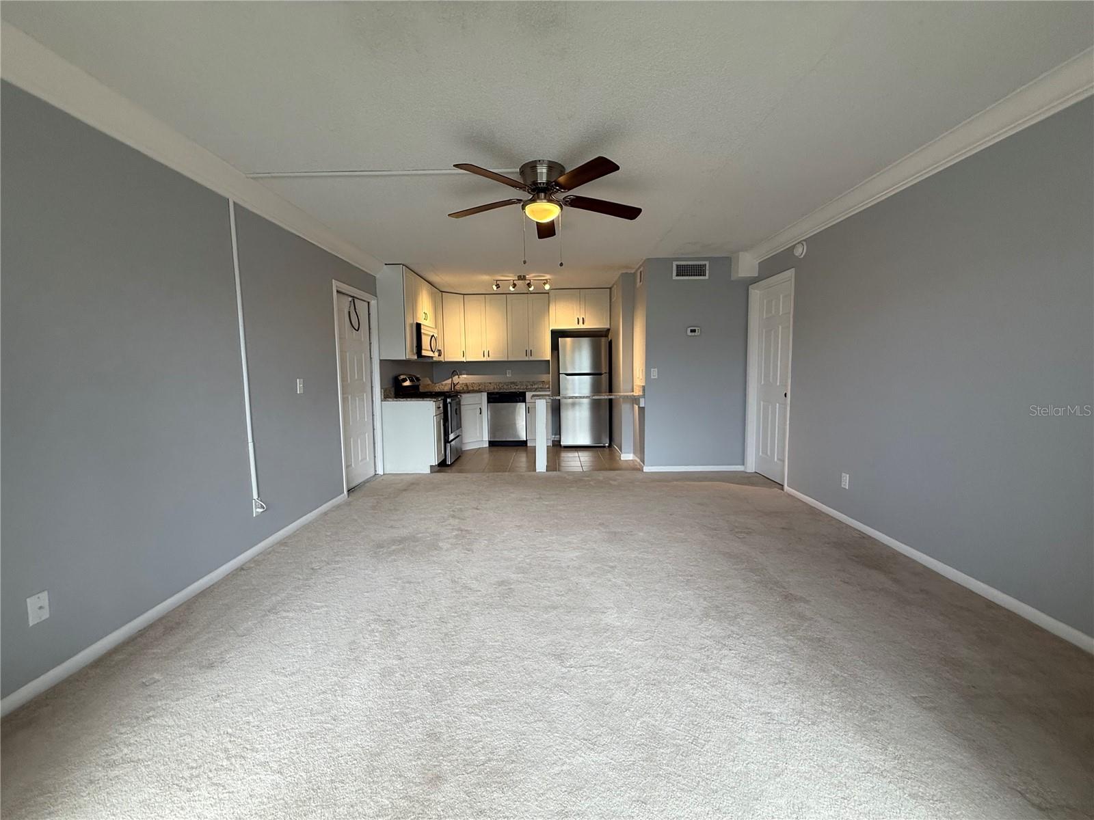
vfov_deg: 85.7
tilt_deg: -5.4
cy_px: 410
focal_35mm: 14
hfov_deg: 102.1
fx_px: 442
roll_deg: +0.8
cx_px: 547
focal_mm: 2.22
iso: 160
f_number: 2.2
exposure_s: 1/120
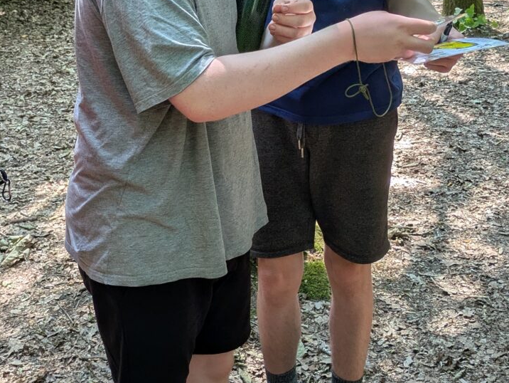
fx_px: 986
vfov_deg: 21.8
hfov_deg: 28.9
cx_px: 213
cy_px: 104
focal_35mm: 67
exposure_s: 1/100
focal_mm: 5.43
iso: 49
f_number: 1.89
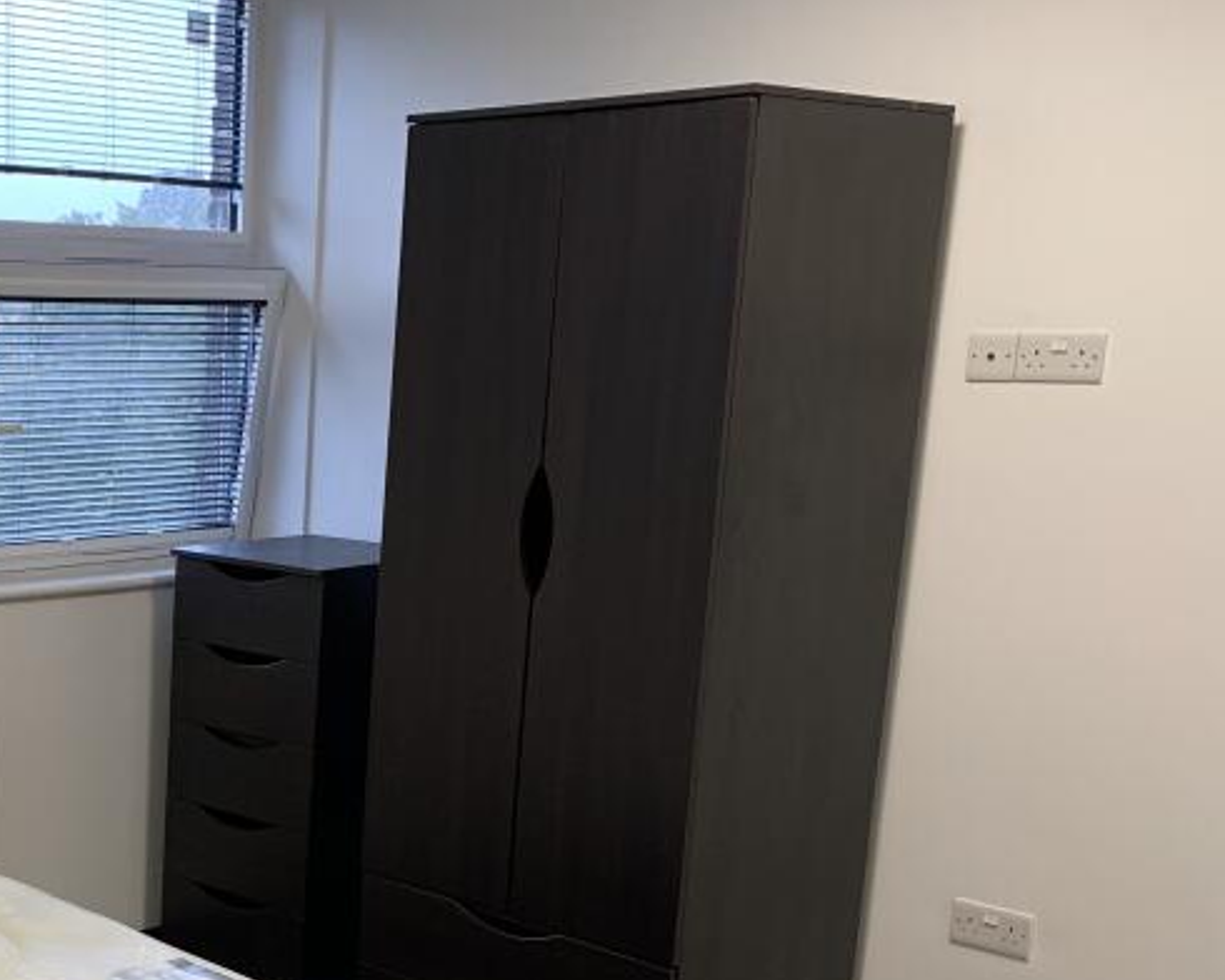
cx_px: -15
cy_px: 778
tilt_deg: -11.9
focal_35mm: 53
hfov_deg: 32.4
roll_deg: +0.0
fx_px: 1922
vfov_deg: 28.0
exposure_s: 1/120
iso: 100
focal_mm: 4.25
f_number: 1.8
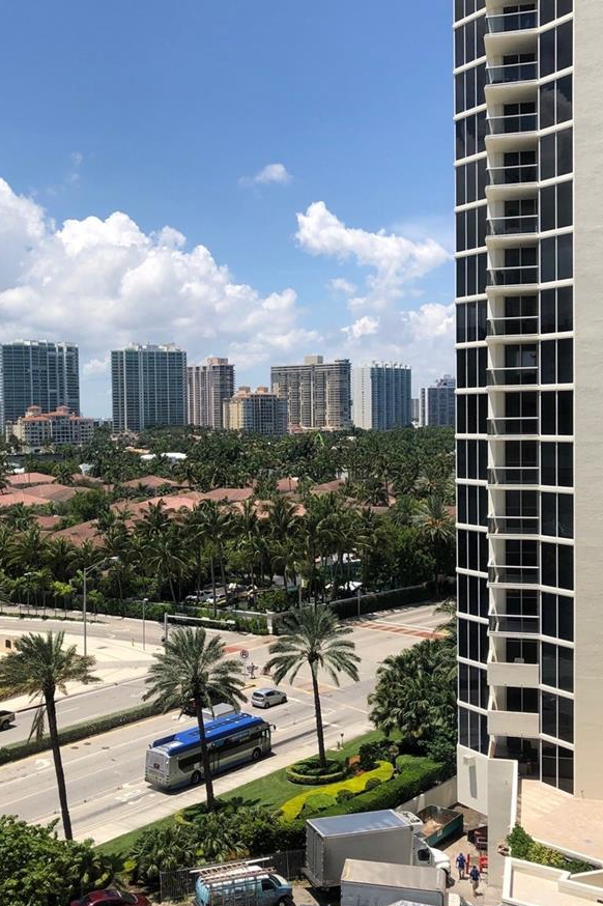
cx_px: 190
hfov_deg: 33.0
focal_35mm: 40
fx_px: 1006
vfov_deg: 48.5
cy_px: 457
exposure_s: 1/1736
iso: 20
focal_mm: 3.99
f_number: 1.8
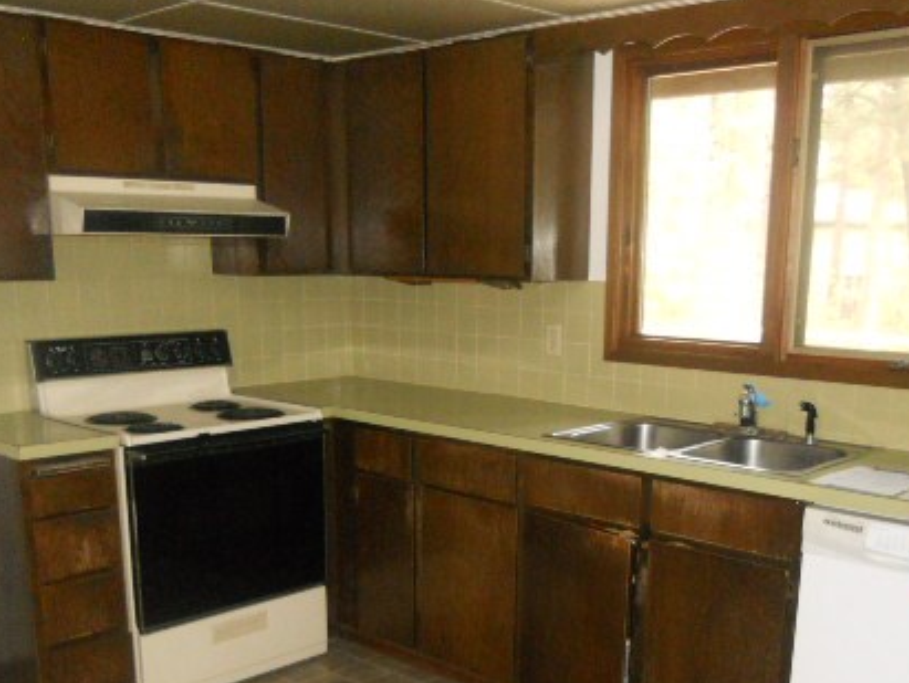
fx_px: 1104
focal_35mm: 42
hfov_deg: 44.7
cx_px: 482
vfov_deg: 33.7
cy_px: 515
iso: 500
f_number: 3.2
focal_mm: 4.9
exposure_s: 1/25
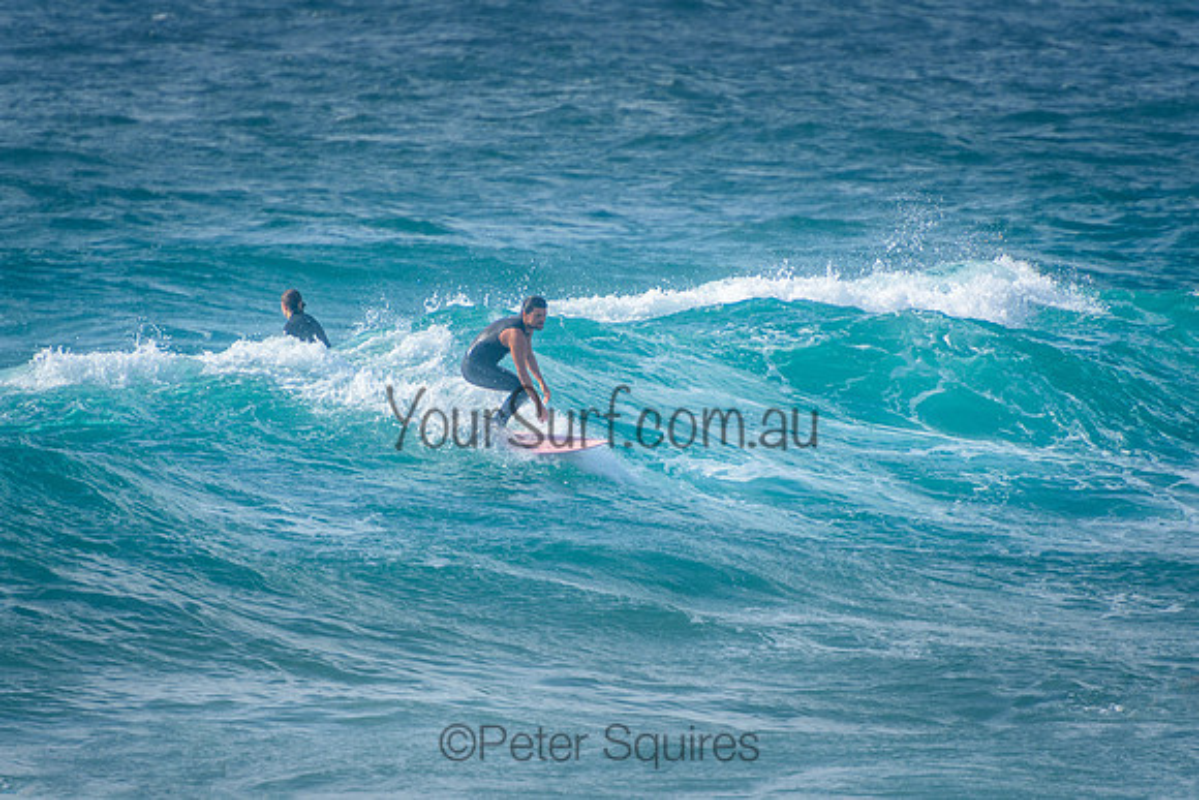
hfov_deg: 3.4
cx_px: 600
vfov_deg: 2.3
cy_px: 400
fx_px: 19987
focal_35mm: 600
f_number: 5.6
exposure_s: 1/2000
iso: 320
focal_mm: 400
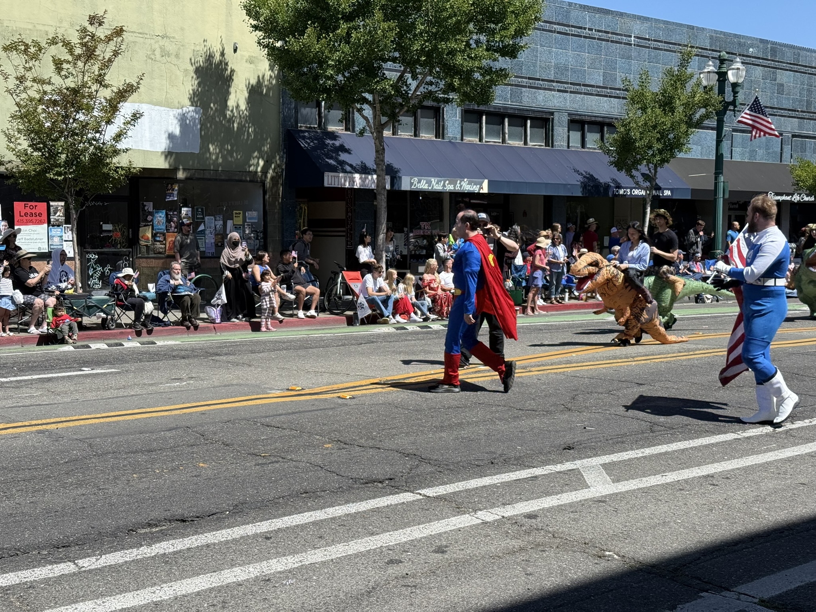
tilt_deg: -3.0
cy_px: 306
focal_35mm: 48
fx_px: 1131
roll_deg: -0.7
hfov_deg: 39.7
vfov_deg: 30.3
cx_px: 408
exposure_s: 1/3534
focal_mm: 6.76
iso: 64
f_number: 1.78
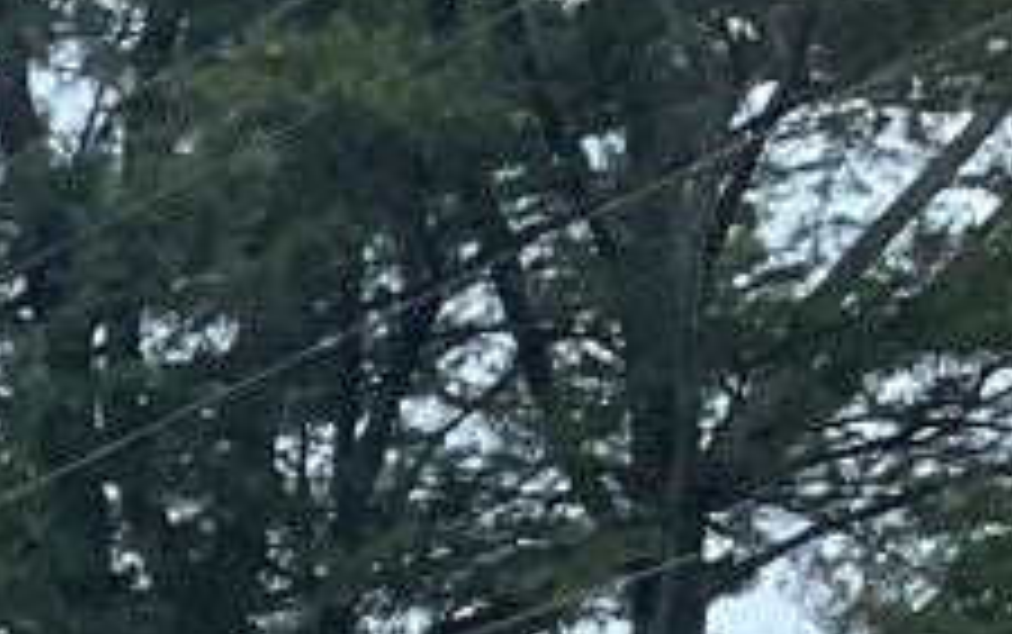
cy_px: 2059
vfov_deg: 6.1
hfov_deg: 8.3
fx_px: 5410
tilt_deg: +4.8
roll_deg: +2.1
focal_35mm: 196
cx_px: -2397
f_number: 1.6
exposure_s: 1/2681
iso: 32
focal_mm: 4.2
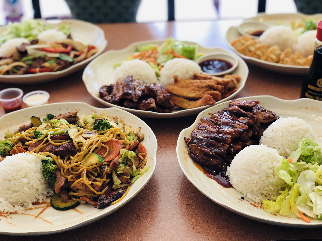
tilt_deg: -31.1
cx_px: 161
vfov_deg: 28.0
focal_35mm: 52
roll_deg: +1.9
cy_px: 120
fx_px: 484
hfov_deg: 36.8
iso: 20
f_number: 2.4
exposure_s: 1/60
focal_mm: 6
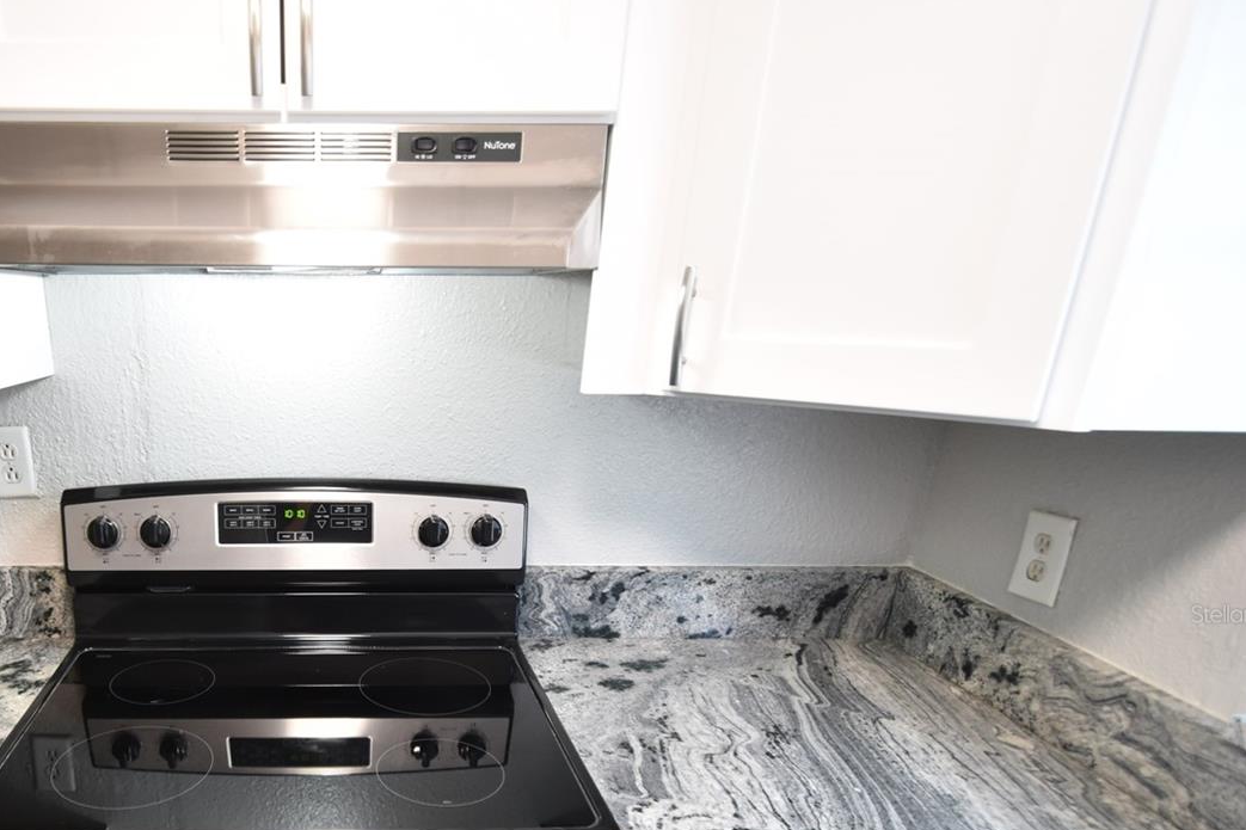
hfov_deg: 71.9
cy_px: 614
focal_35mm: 23
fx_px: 796
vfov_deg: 52.9
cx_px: 342
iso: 800
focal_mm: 10
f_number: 3.5
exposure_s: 1/45
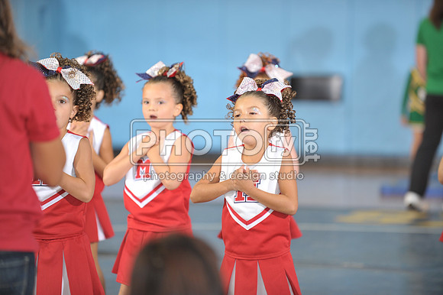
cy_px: 148
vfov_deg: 6.9
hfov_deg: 10.3
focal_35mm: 200
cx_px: 222
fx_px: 2460
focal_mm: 200
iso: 500
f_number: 2.8
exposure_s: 1/100
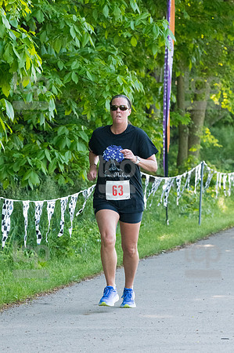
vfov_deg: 10.2
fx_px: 1974
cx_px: 117
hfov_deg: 6.8
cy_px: 176
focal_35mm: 202
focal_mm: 135
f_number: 5.6
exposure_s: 1/1600
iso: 4000
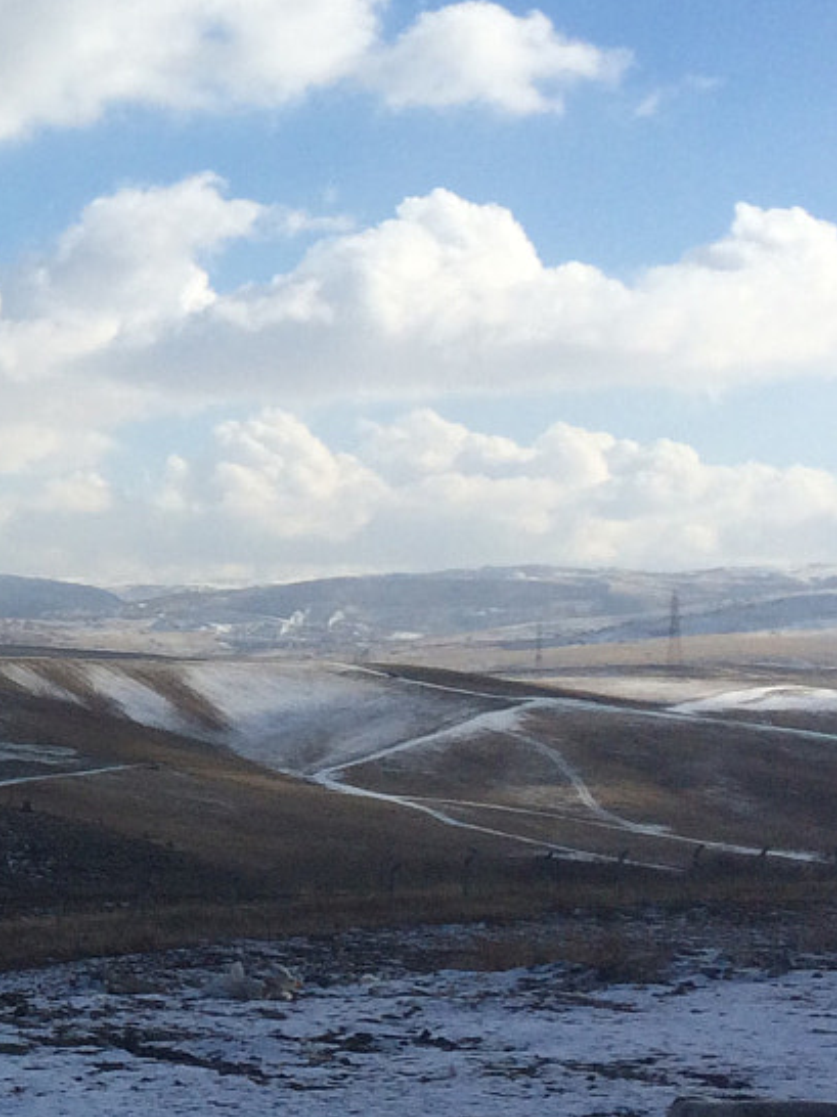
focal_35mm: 85
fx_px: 2742
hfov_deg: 15.8
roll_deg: -0.8
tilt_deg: +3.8
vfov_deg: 22.8
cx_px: -456
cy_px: 291
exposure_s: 1/1866
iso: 32
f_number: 2.2
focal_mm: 4.15
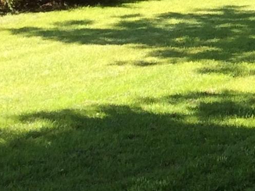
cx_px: 642
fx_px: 1334
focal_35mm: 181
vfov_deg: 8.1
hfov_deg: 9.5
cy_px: -30
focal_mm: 4.12
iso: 32
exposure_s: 1/398
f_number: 2.2
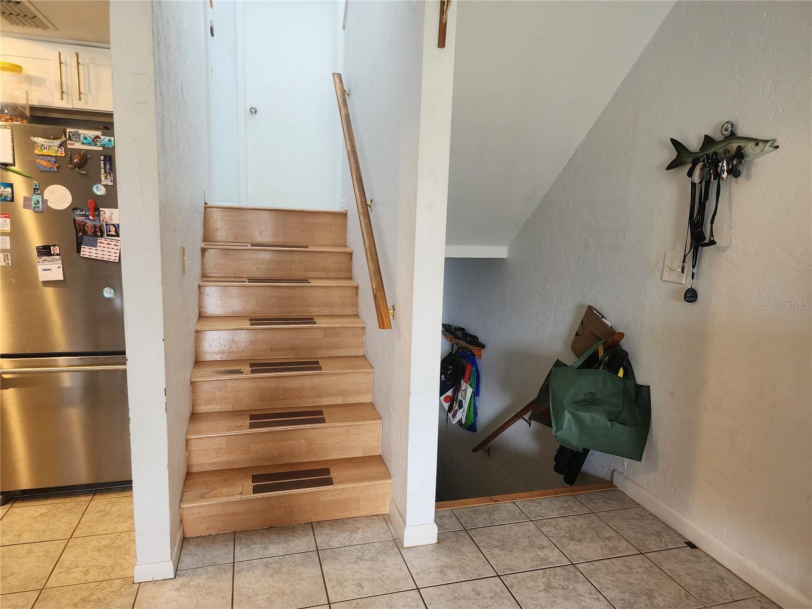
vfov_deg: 58.9
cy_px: 304
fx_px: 540
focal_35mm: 23
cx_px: 406
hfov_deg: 73.9
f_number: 1.8
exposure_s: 1/120
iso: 320
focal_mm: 6.4
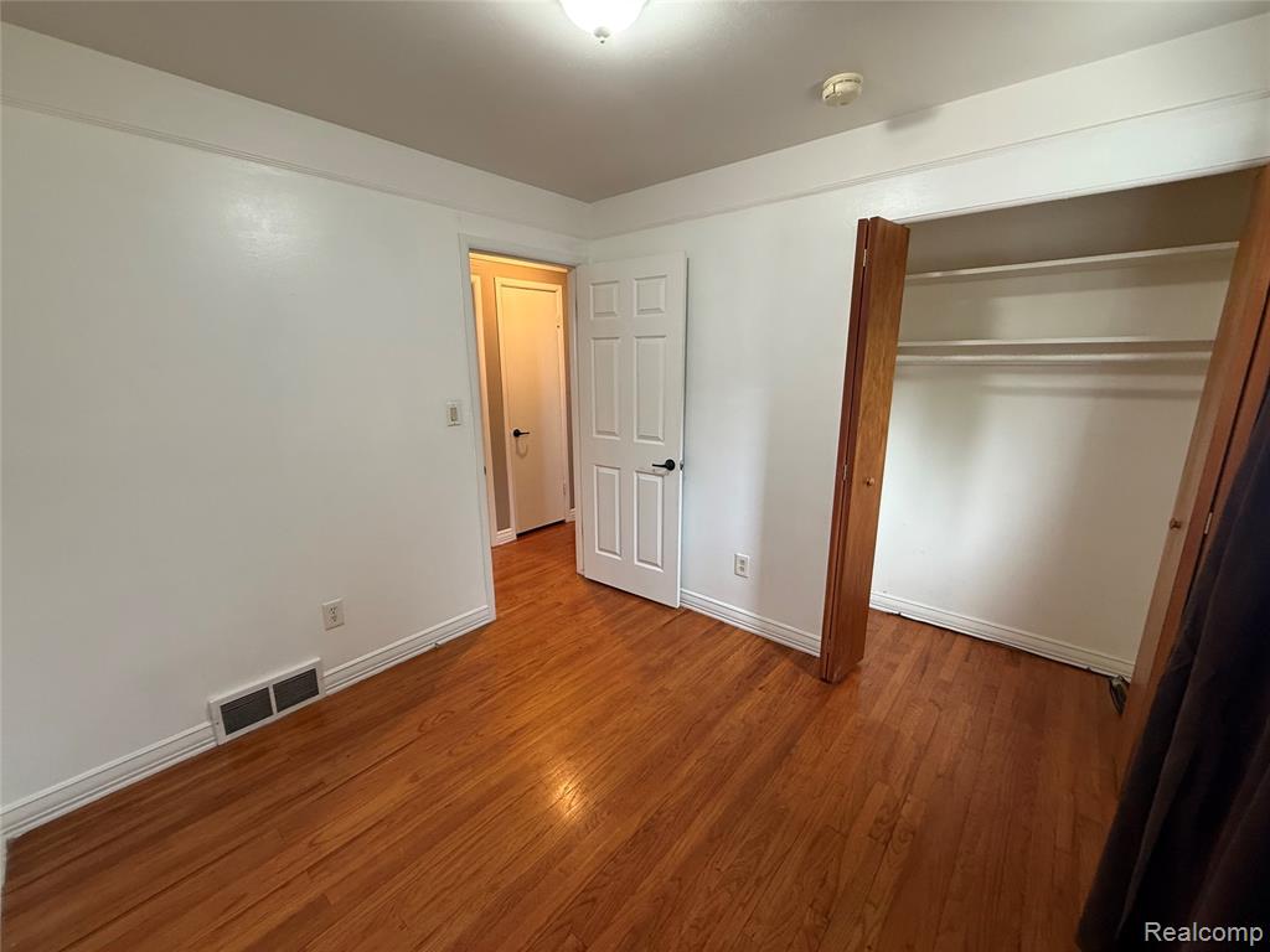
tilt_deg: -13.0
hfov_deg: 102.1
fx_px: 514
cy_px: 476
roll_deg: +0.4
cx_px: 635
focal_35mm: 14
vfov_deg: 85.7
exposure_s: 1/60
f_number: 2.2
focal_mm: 2.22
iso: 200
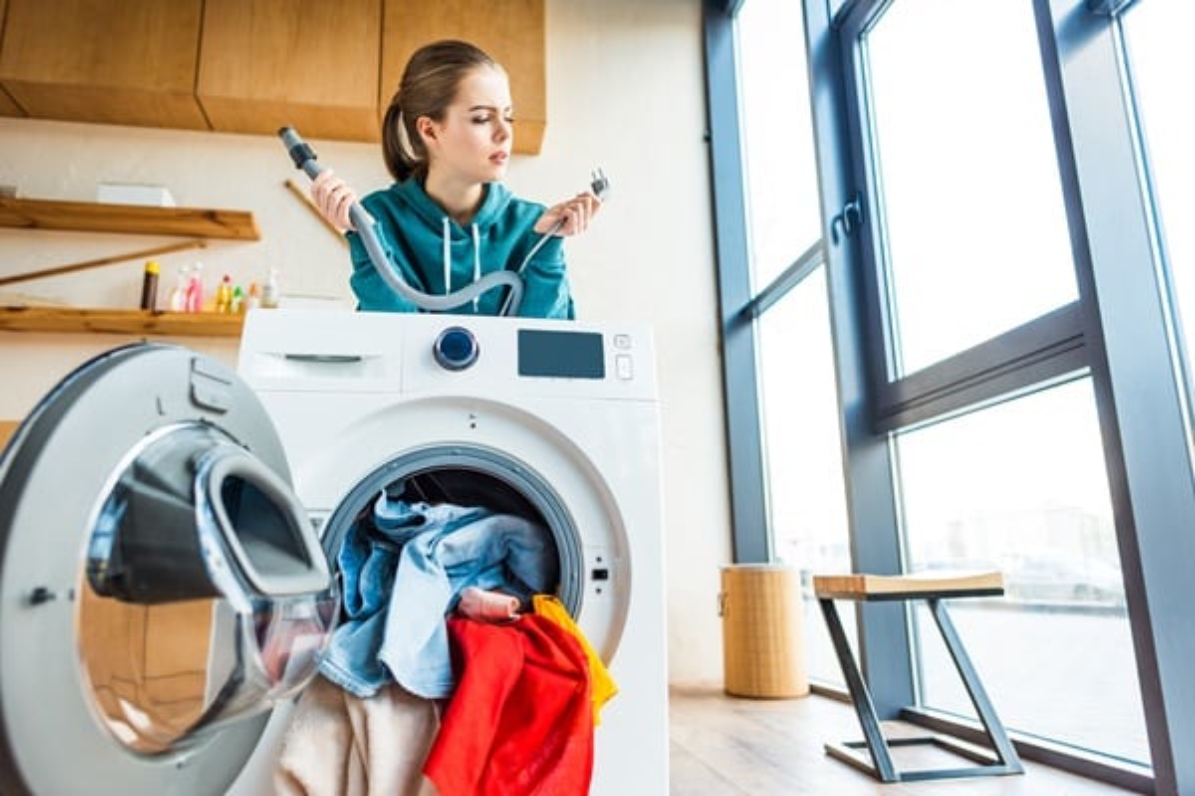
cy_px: 398
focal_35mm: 24
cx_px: 598
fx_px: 797
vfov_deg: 53.1
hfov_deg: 73.7
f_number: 2.5
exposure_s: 1/200
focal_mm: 24
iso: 500
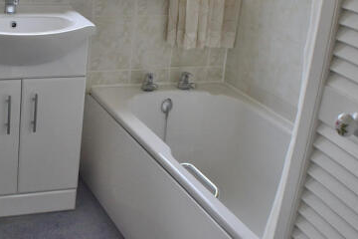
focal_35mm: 71
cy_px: 58
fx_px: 706
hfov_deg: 27.8
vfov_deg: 19.1
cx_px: 67
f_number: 8
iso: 400
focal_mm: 26
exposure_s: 1/80
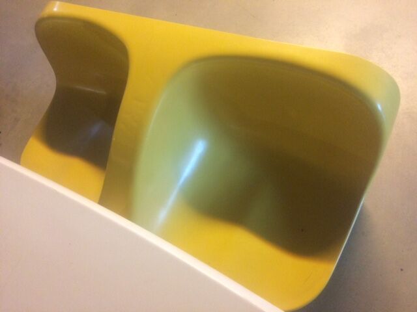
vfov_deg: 48.2
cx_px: 208
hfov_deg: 61.7
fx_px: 349
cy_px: 156
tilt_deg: -62.7
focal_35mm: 29
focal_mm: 4.15
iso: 320
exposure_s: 1/33
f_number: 2.2
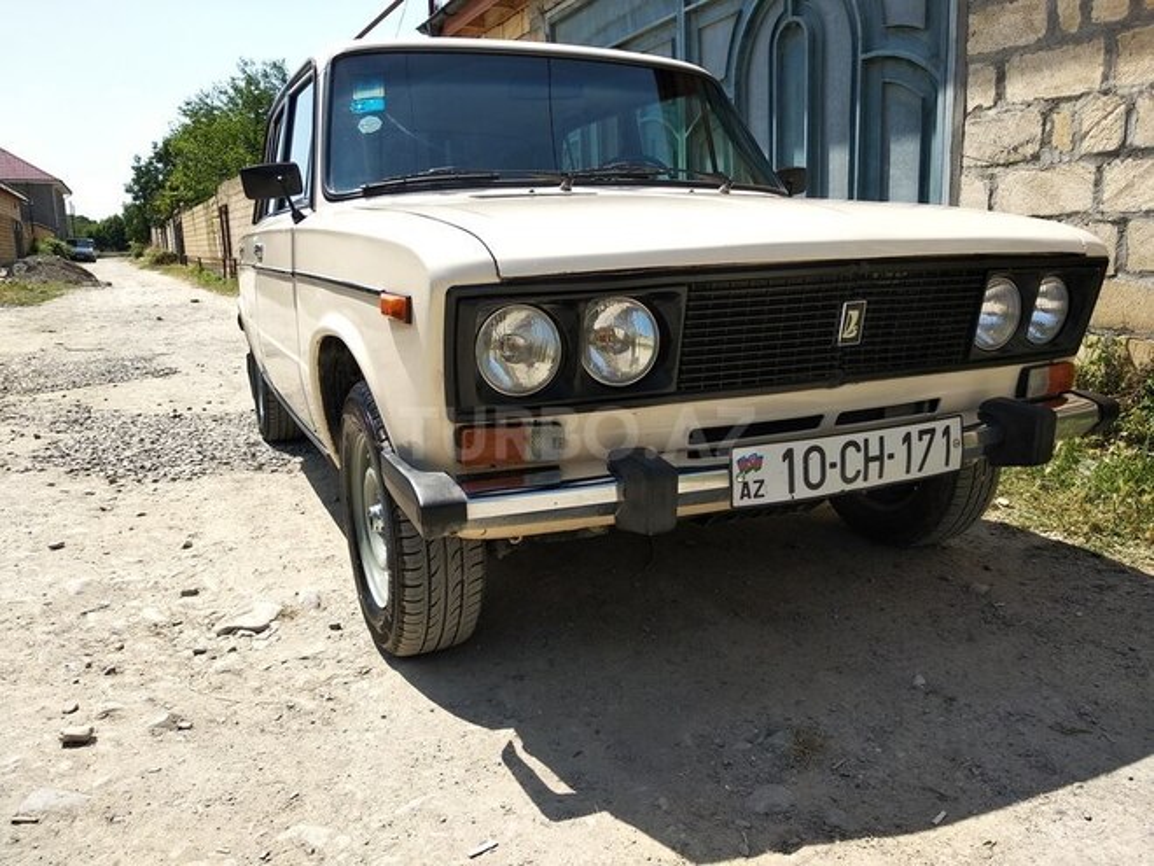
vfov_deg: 53.1
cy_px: 433
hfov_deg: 67.3
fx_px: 867
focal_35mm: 26
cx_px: 577
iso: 100
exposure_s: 1/735
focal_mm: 3.81
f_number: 2.2
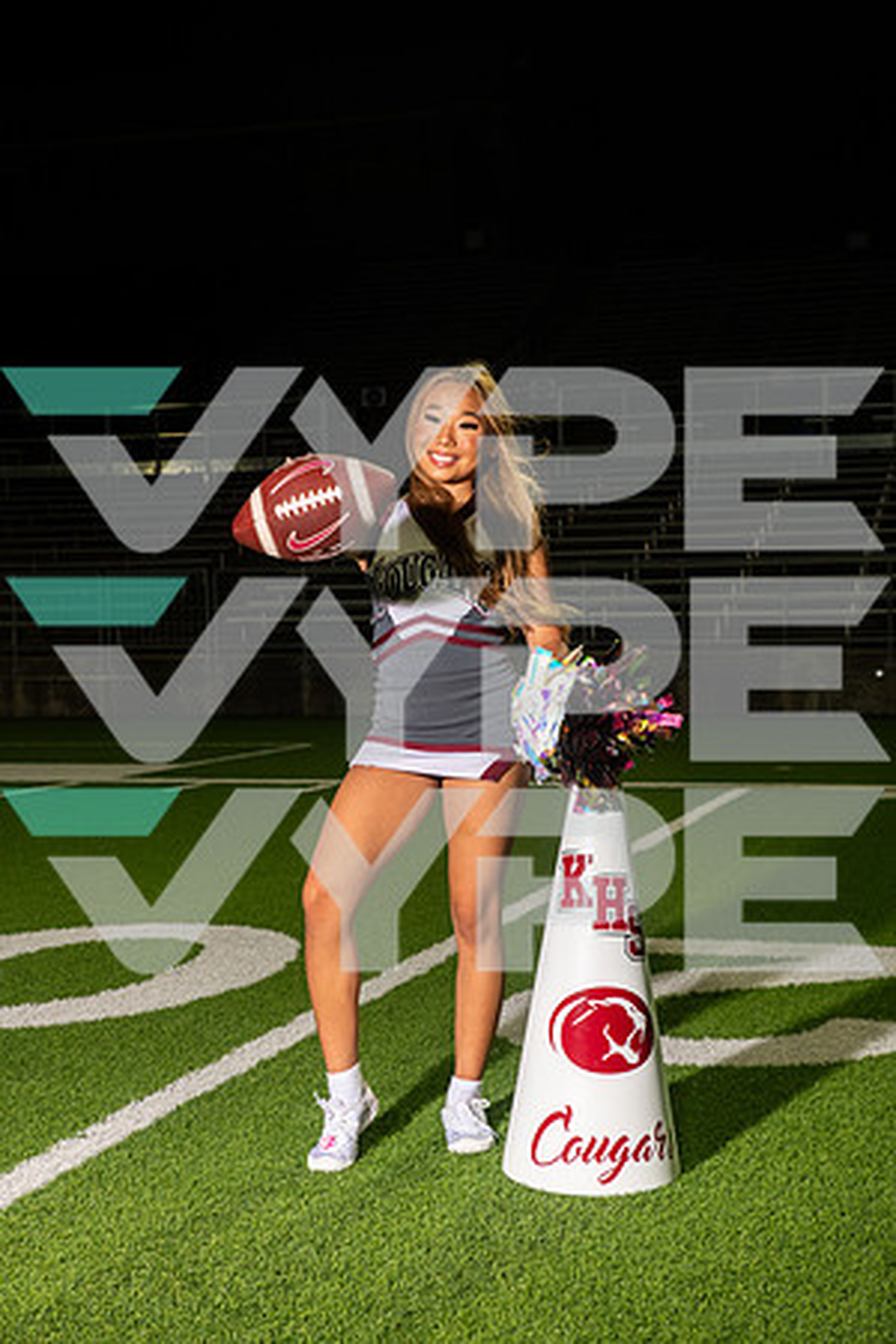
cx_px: 448
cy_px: 672
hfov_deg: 24.6
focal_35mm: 55
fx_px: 2053
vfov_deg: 36.2
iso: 1000
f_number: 7.1
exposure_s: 1/400
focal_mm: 55
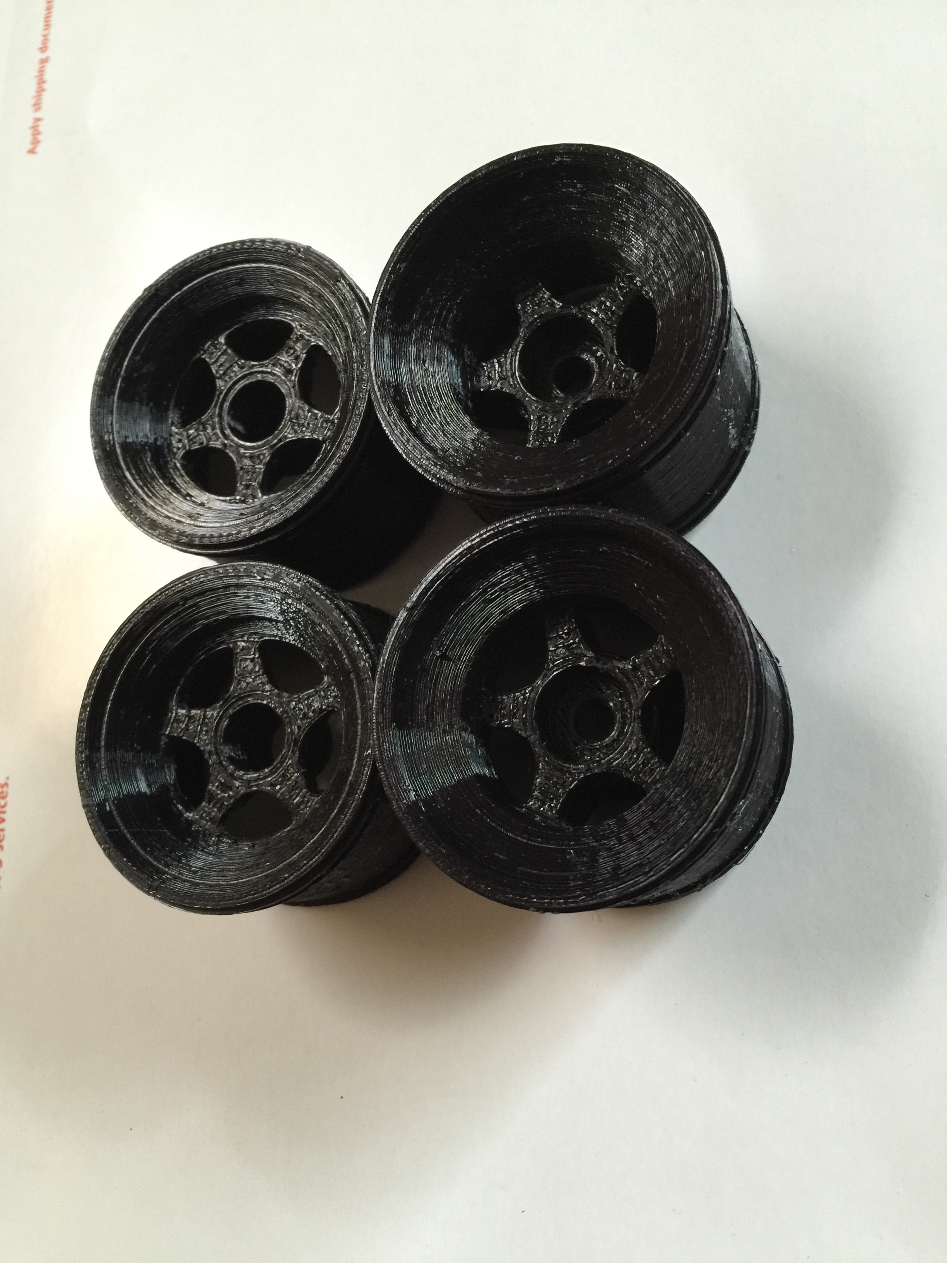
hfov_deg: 48.2
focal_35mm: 29
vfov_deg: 61.7
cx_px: 474
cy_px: 632
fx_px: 1058
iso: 80
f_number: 2.2
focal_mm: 4.15
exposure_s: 1/15
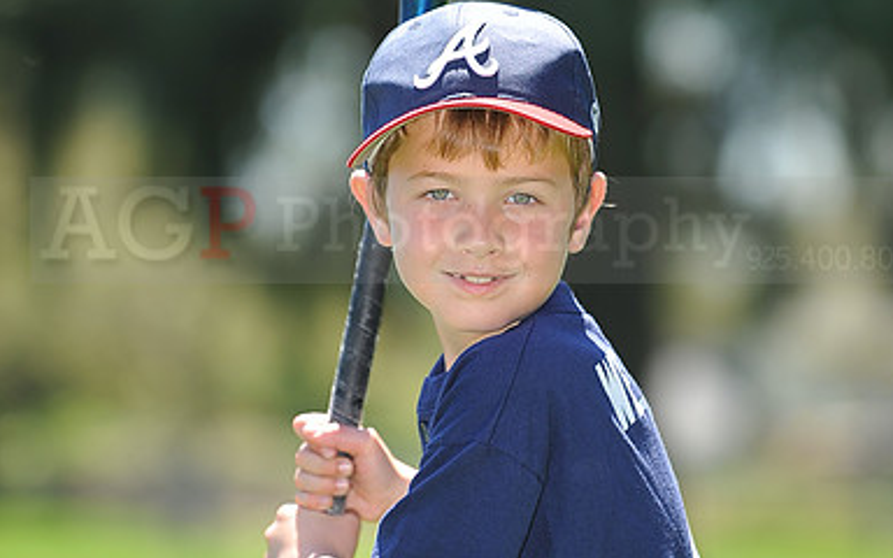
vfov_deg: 4.3
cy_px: 209
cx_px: 446
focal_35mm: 308
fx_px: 7496
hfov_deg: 6.8
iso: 200
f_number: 4.5
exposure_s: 1/400
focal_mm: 200
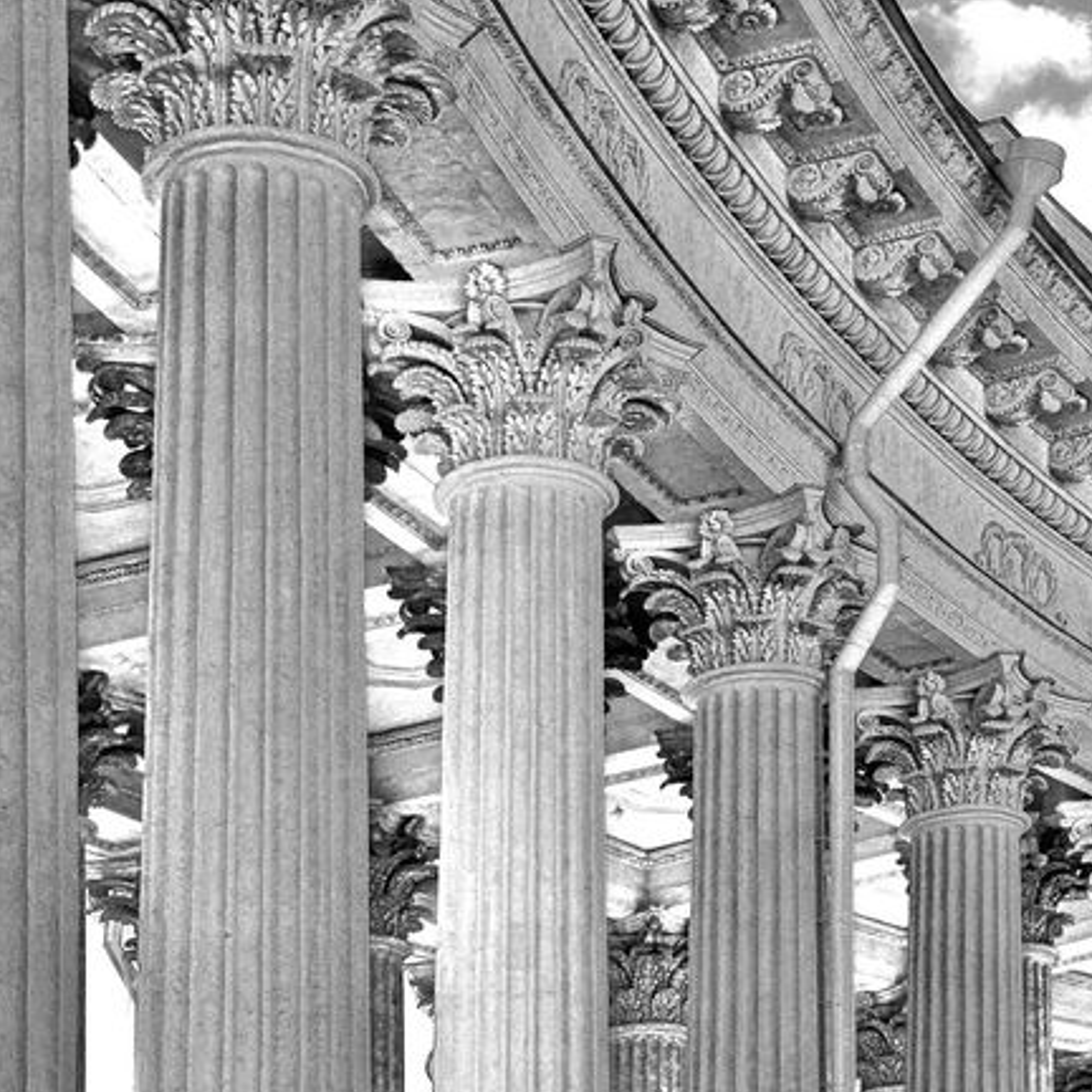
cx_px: 1087
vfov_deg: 18.7
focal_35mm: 93
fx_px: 3315
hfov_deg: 18.2
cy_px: 393
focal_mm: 35
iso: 100
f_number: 13
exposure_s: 1/40
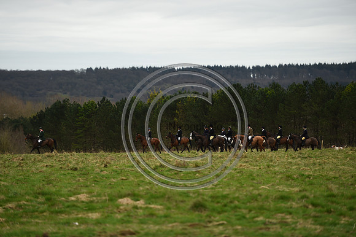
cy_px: 118
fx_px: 1631
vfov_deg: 8.3
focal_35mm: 165
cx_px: 178
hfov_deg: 12.5
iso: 220
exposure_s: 1/1250
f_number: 2.8
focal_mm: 165
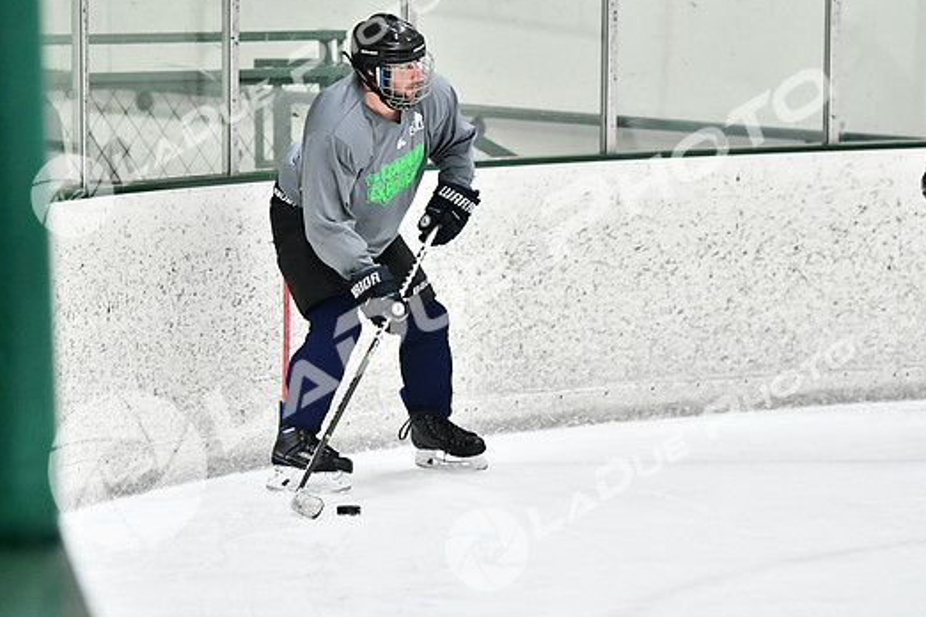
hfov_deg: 8.2
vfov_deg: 5.5
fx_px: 6430
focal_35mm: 250
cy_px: 288
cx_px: 442
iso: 6400
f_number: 2.8
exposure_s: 1/1600
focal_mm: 150
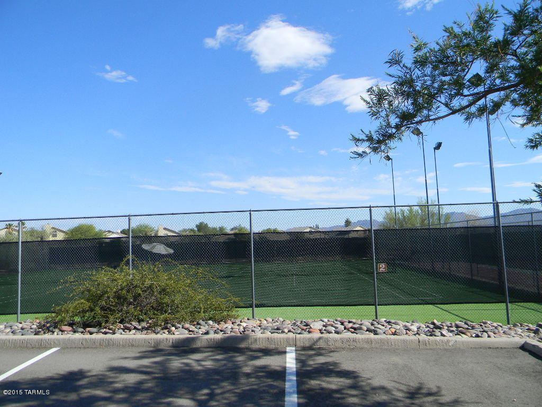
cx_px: 271
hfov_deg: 63.4
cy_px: 204
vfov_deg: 49.7
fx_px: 438
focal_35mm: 28
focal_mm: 5
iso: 80
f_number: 7
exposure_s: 1/220
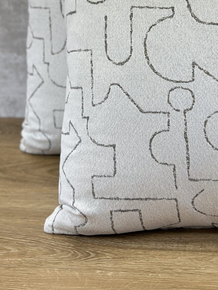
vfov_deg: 18.3
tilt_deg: -12.8
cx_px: 230
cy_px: 6
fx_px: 881
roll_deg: +1.3
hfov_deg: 13.8
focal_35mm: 105
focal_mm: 6.86
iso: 80
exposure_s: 1/277
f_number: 1.78
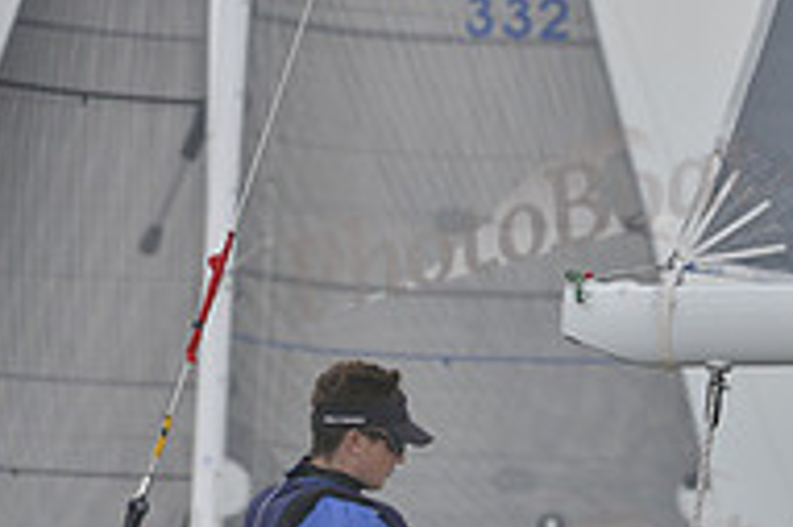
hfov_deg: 3.4
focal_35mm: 608
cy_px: 753
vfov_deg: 2.3
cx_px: 1088
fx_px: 13381
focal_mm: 200
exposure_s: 1/800
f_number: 7.1
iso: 280
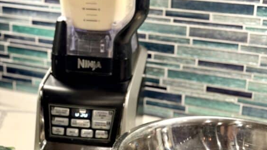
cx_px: 133
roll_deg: -2.4
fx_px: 496
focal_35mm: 70
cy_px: 95
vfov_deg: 17.2
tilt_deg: -19.4
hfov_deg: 30.2
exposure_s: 1/120
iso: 200
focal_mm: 6.76
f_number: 1.78
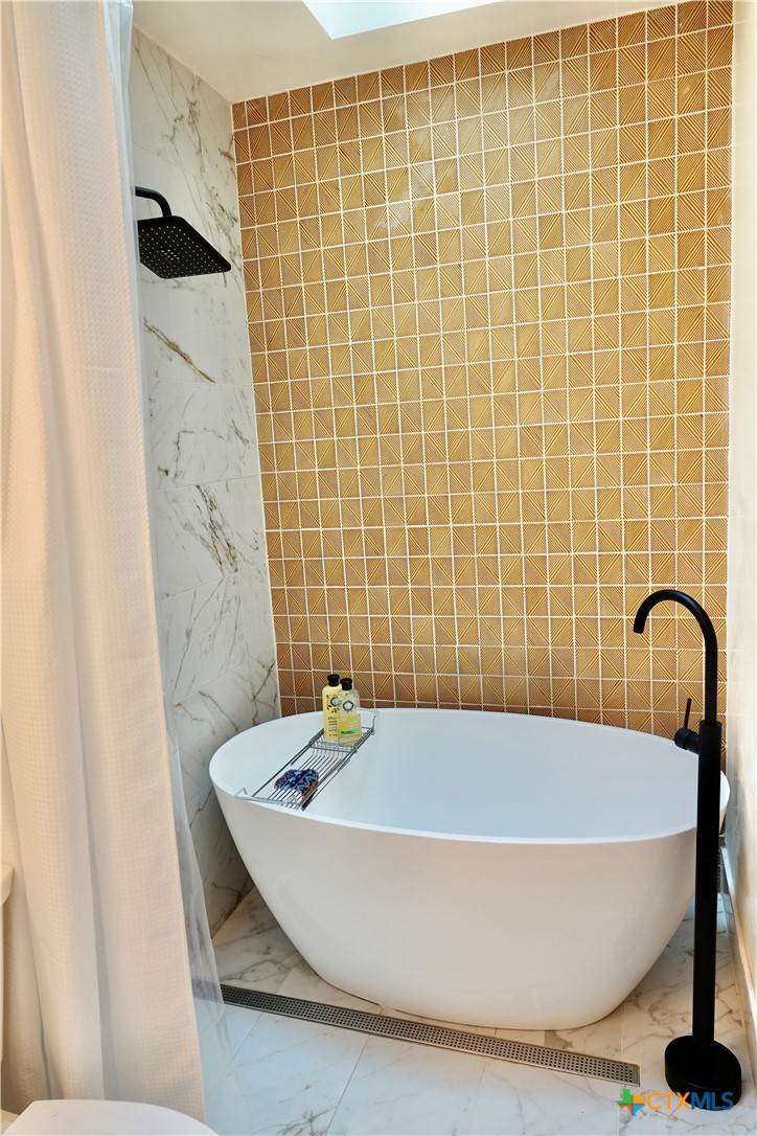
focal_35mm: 24
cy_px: 568
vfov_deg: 73.7
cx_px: 378
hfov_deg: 53.1
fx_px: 757
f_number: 2.5
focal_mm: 8.8
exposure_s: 1/50
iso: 100
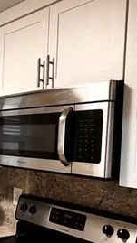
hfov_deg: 22.1
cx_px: -67
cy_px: 154
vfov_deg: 45.1
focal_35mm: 45
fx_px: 291
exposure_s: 1/60
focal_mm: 1.57
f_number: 1.8
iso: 250
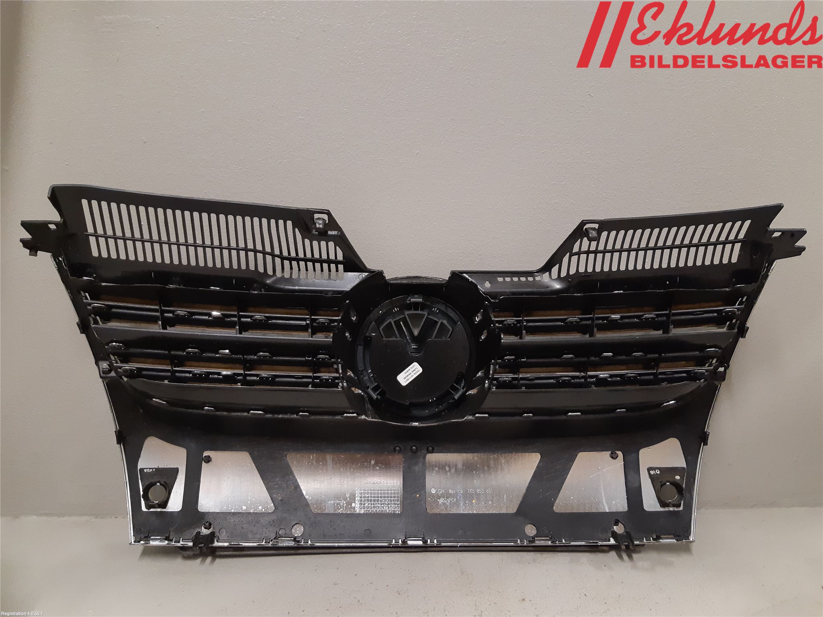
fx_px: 618
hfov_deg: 67.3
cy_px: 308
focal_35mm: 26
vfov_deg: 53.1
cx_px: 412
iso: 200
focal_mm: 3.93
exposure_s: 1/50
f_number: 1.7
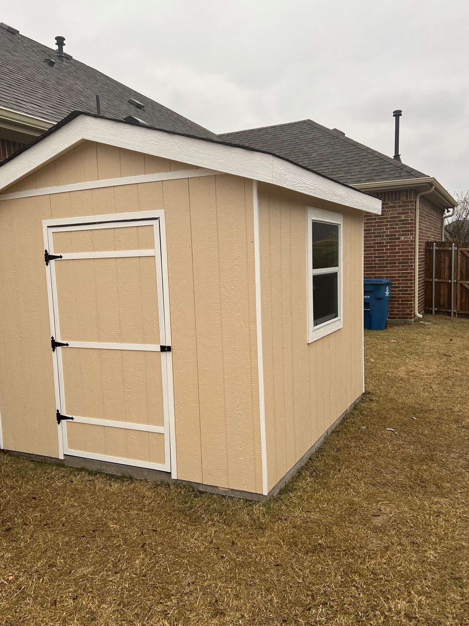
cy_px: 326
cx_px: 213
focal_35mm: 30
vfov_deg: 59.9
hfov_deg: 46.7
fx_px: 542
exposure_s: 1/121
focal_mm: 5.7
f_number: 1.5
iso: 32
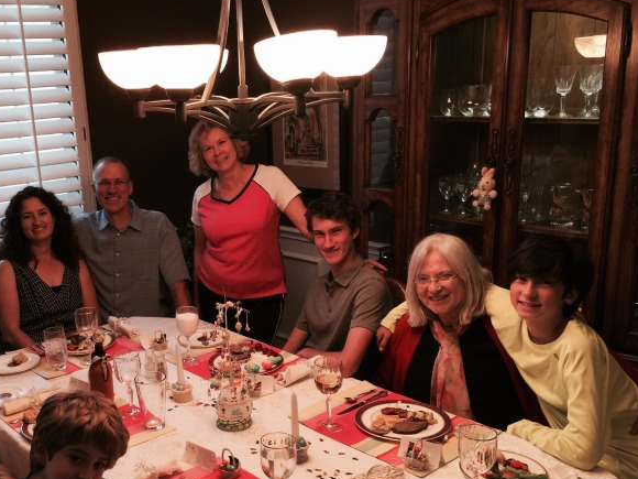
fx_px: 737
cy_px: 296
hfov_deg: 45.9
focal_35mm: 40
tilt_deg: -15.1
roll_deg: +2.8
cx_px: 201
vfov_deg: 35.8
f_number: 2.2
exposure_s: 1/15
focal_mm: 4.15
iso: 64
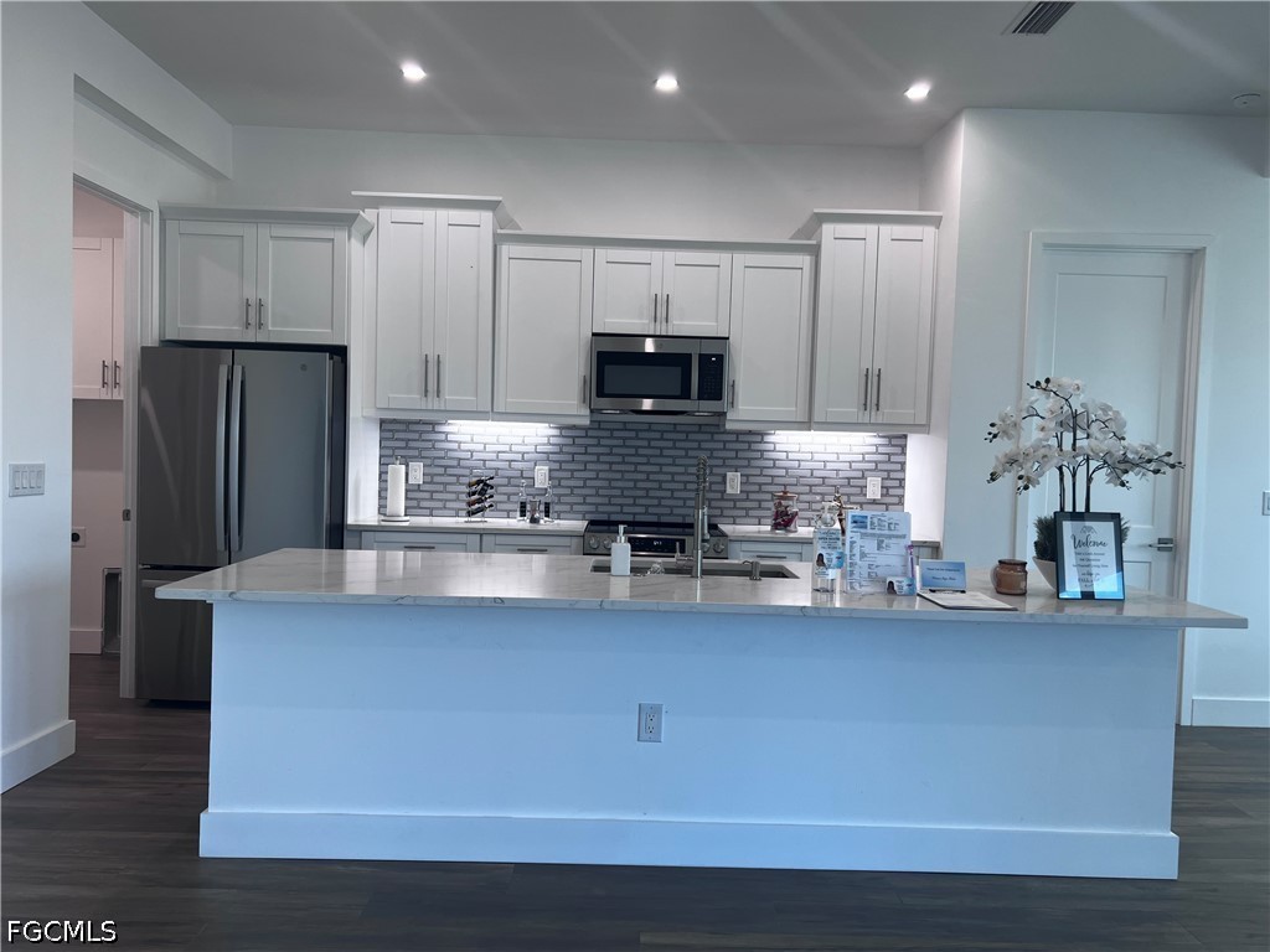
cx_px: 635
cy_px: 476
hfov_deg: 67.3
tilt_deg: -2.1
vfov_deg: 53.1
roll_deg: -1.6
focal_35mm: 26
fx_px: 954
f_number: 1.5
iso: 50
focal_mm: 5.7
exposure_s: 1/120
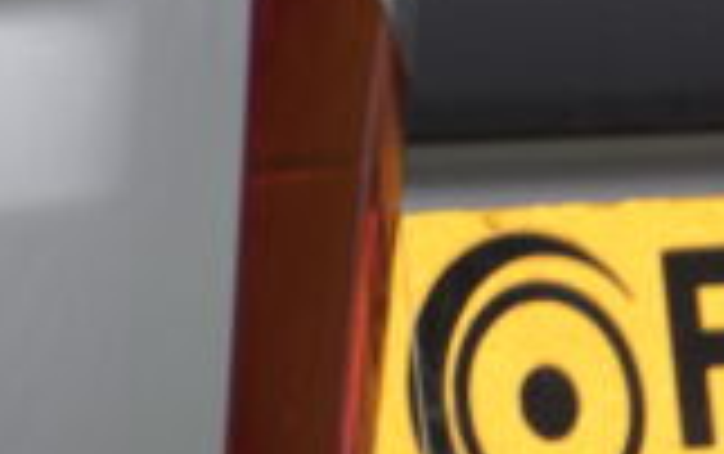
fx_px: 33341
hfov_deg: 1.2
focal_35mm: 1688
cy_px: -157
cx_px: 679
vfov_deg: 0.8
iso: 1000
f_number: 6.3
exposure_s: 1/125
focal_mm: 270
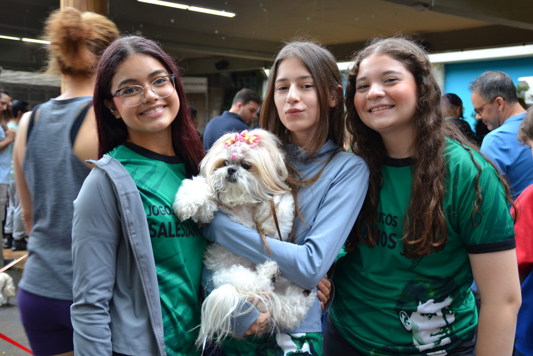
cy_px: 175
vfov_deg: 26.0
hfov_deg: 38.2
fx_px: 770
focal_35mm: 52
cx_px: 264
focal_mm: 34
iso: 400
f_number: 4.2
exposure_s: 1/30
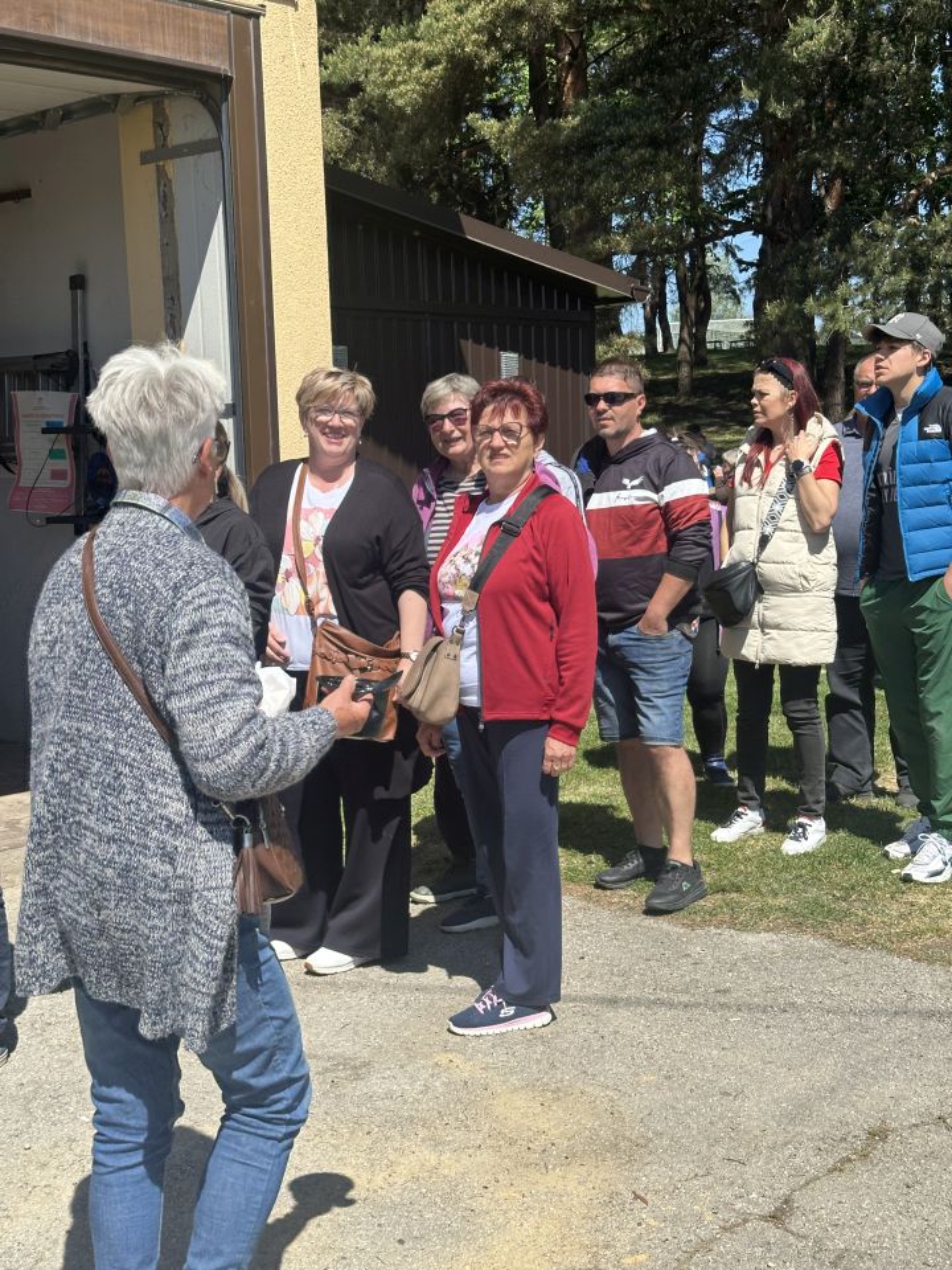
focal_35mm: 48
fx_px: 1760
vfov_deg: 39.7
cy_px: 635
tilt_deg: -6.0
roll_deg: +1.4
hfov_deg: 30.3
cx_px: 476
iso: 64
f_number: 1.78
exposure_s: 1/2890
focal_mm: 6.86
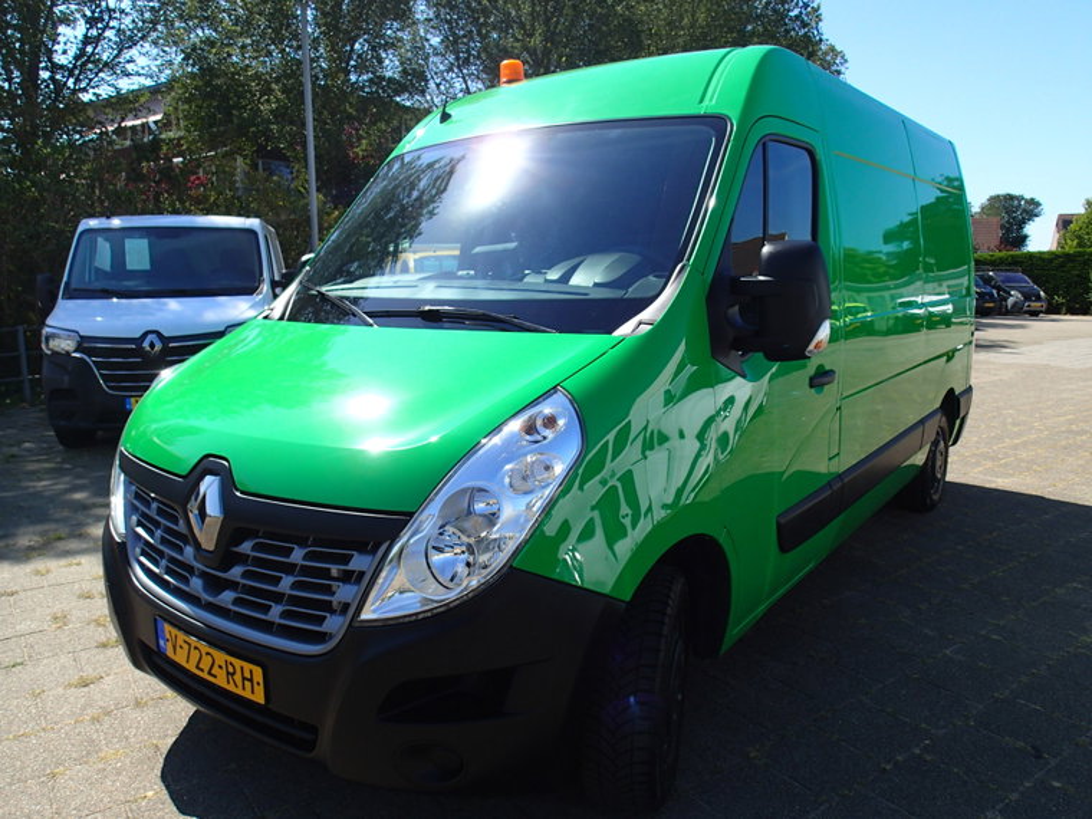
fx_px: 789
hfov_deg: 69.4
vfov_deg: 54.9
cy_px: 410
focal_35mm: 25
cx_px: 546
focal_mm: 4.5
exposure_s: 1/1000
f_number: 2.8
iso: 100
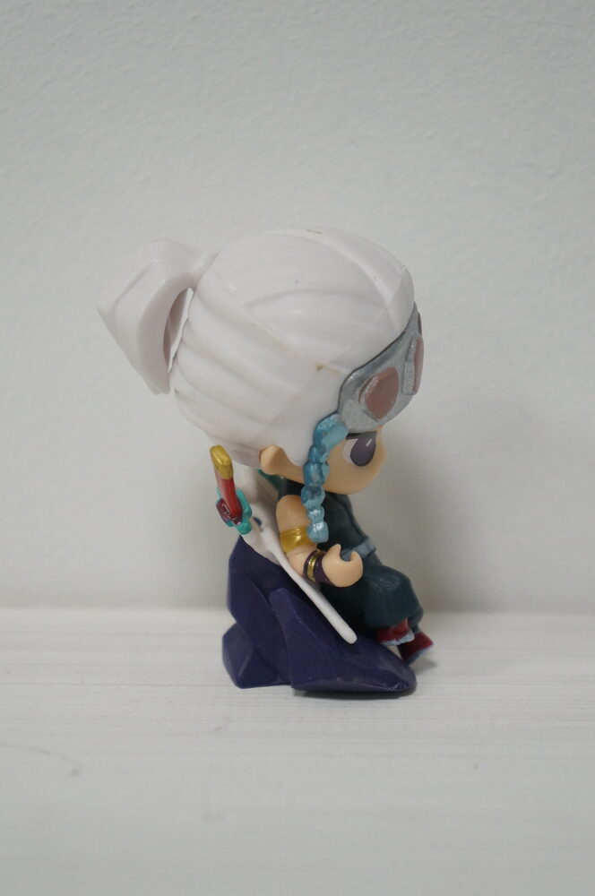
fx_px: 1902
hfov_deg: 17.8
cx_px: 298
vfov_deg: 26.5
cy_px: 448
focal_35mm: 76
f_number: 5
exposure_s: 1/80
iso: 1600
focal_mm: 51
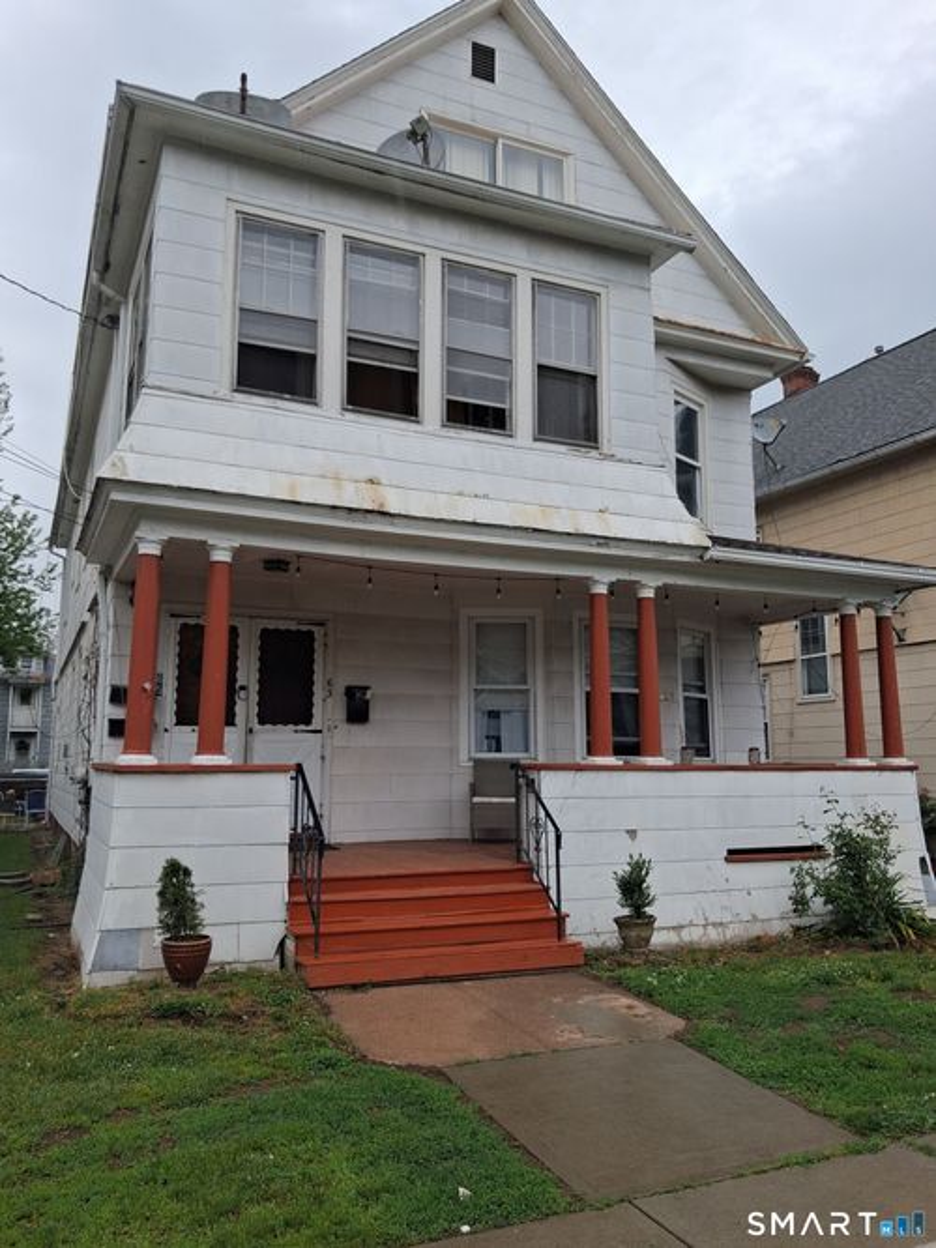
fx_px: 974
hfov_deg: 51.3
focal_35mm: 27
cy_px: 624
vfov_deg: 65.3
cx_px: 468
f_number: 1.8
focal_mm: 4
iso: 25
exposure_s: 1/162
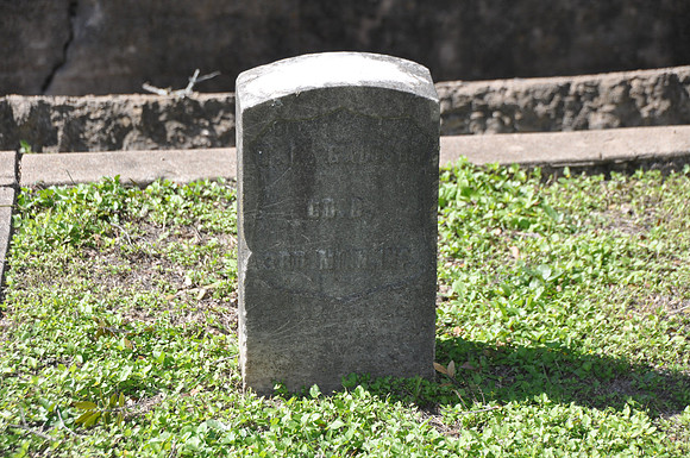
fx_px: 2239
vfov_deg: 11.7
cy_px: 229
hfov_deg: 17.5
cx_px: 345
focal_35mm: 117
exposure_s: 1/200
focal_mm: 78
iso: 250
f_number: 5.3
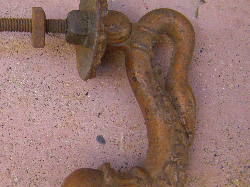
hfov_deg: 27.4
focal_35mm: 70
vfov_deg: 21.0
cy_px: 119
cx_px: 66
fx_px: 506
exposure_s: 1/100
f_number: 3.5
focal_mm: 6.3
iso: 160
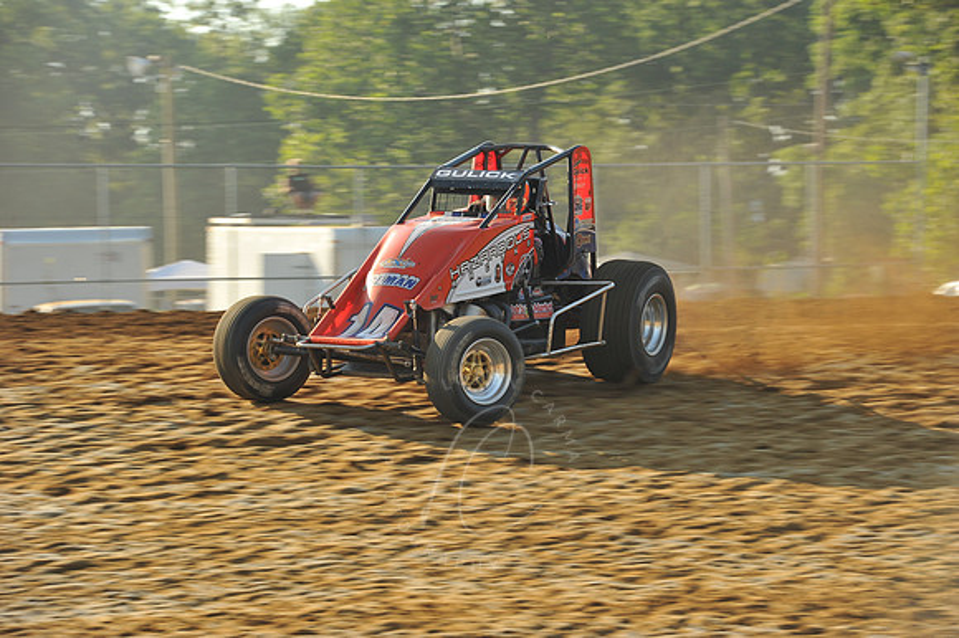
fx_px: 4792
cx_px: 480
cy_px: 319
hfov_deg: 11.4
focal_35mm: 180
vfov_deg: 7.6
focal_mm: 180
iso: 400
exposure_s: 1/320
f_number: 9
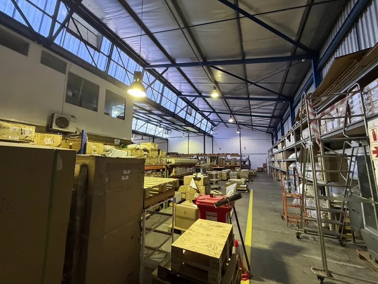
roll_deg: -0.1
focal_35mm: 14
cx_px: 189
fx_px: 153
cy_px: 142
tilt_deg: +6.9
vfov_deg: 85.7
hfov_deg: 102.1
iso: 400
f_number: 2.2
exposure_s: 1/50
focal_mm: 2.22
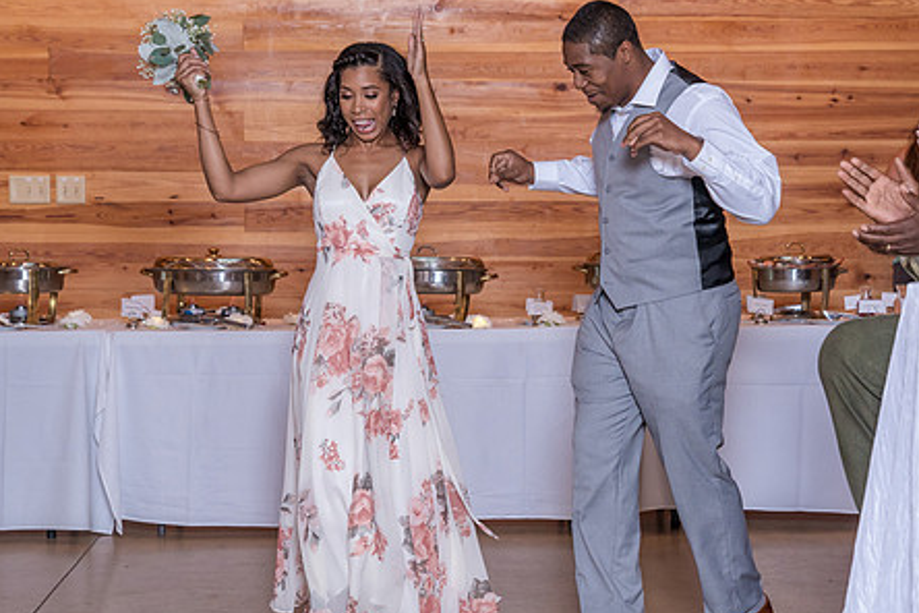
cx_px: 546
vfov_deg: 14.7
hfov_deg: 21.9
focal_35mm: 93
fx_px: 2374
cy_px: 267
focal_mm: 62
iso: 2000
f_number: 4
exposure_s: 1/200
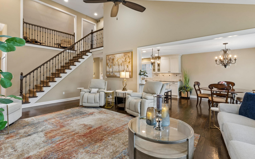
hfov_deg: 94.4
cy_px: 74
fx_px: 118
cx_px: 127
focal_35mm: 17
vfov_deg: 67.9
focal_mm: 16
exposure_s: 1.3
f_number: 16
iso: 200
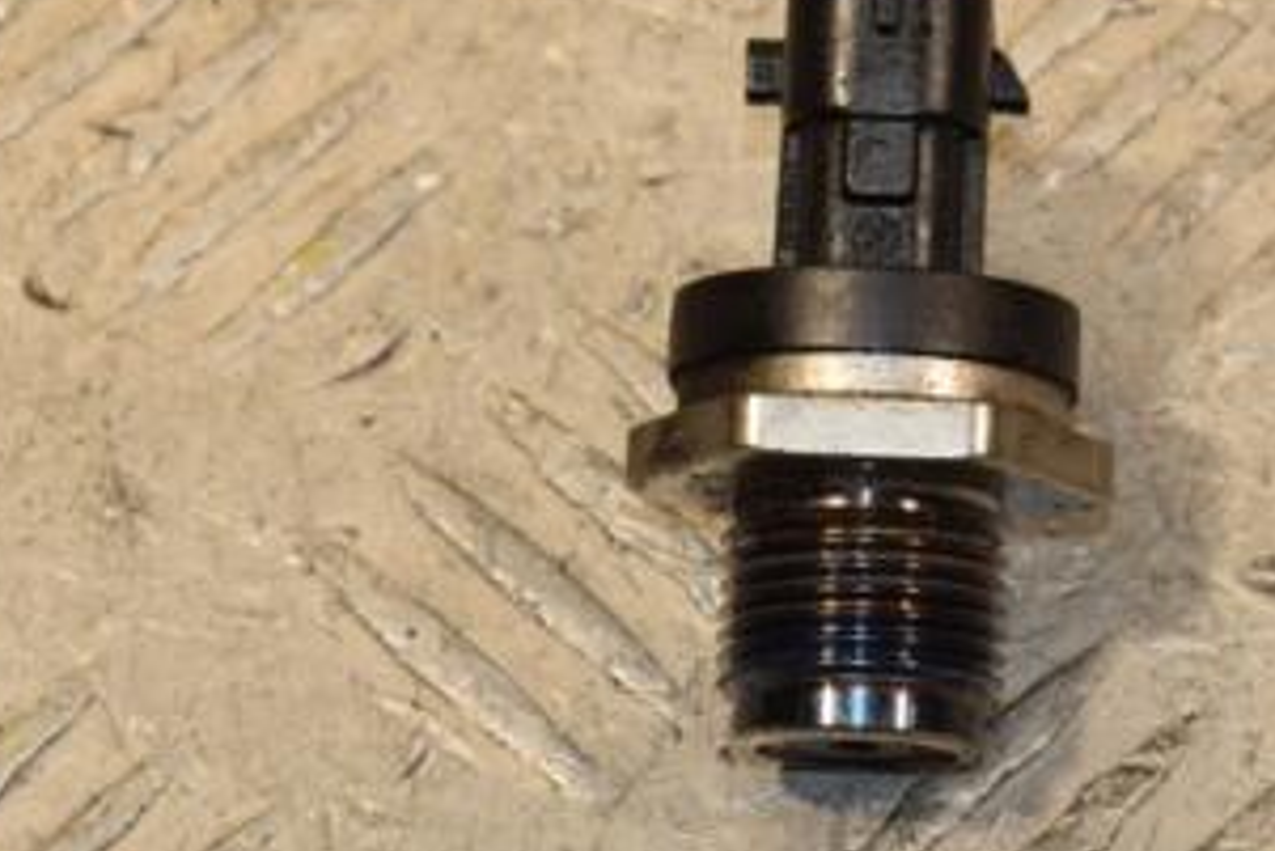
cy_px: 377
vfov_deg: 4.4
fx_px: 11126
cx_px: 801
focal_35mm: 314
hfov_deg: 6.6
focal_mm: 105
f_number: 9
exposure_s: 1/200
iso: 800
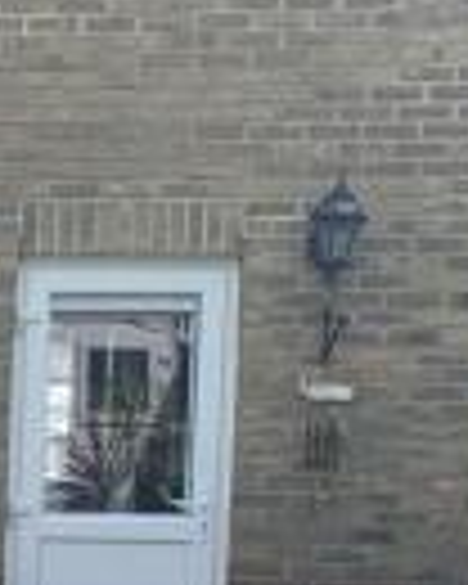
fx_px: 1974
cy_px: 592
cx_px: -533
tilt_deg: -5.7
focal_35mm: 114
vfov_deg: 16.5
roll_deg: +0.0
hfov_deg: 11.8
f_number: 1.8
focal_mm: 4.25
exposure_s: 1/954
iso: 25
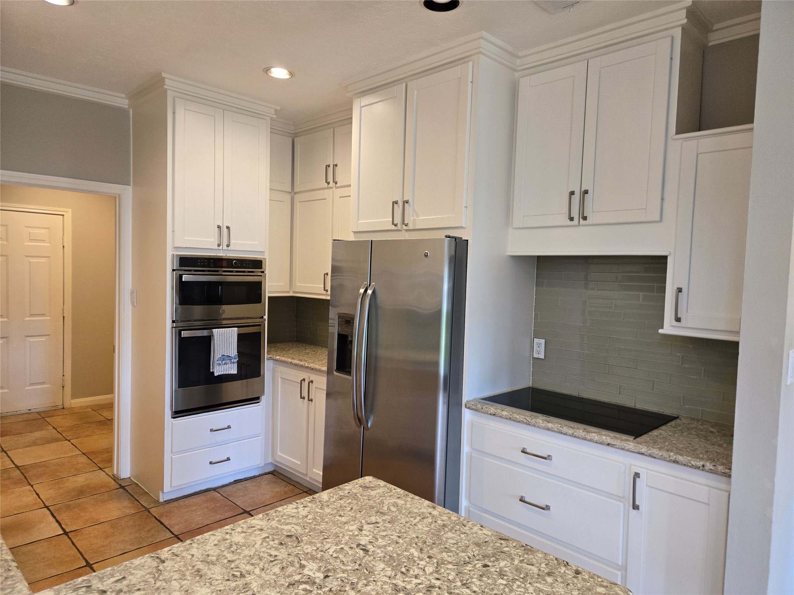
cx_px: 397
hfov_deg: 73.9
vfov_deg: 58.9
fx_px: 528
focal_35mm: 23
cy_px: 298
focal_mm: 5.4
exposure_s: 1/120
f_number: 1.8
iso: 250
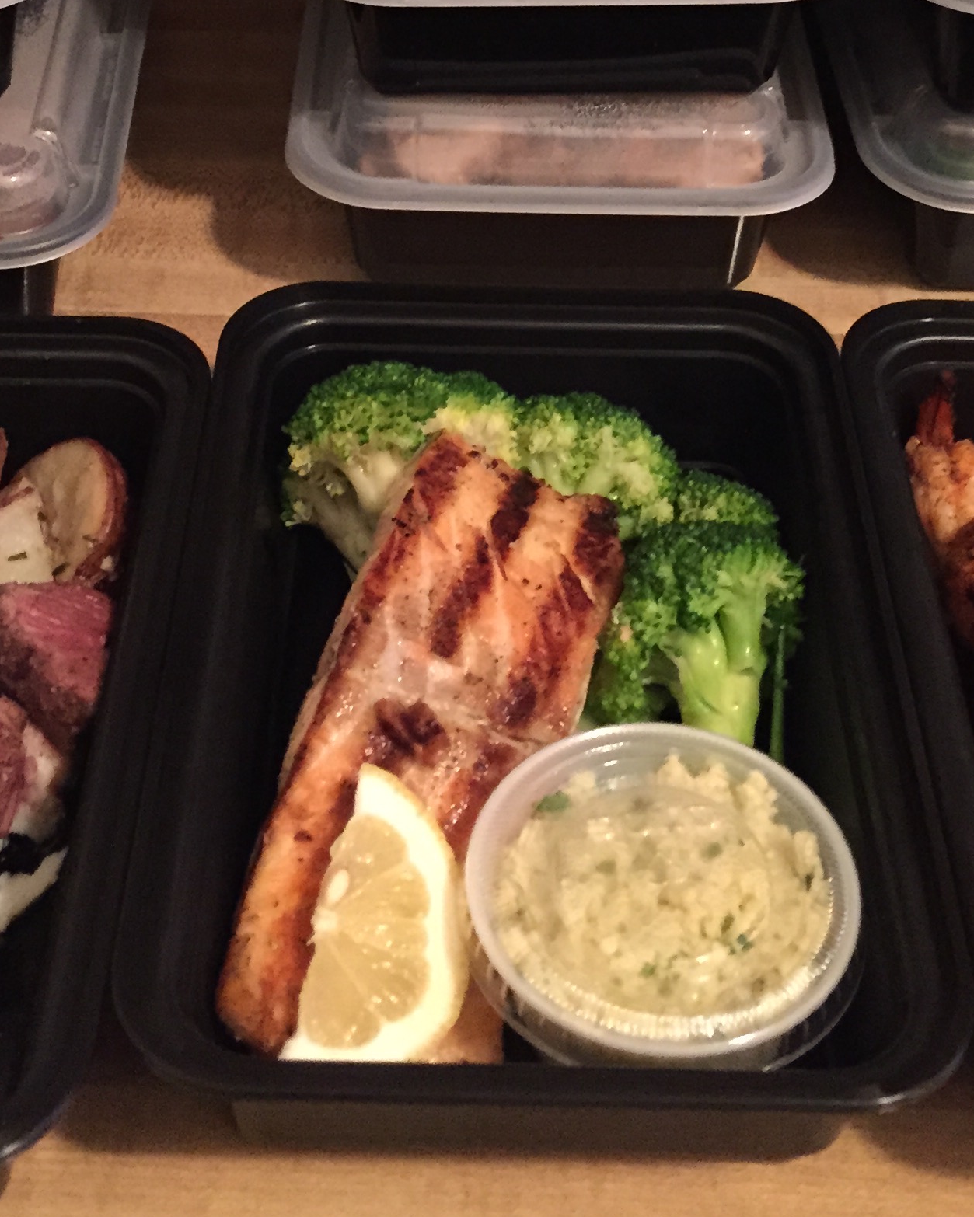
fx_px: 2126
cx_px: 490
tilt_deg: -29.5
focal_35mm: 59
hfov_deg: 25.8
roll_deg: -1.0
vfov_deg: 30.2
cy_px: 58
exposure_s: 1/15
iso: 500
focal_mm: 4.15
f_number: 2.2
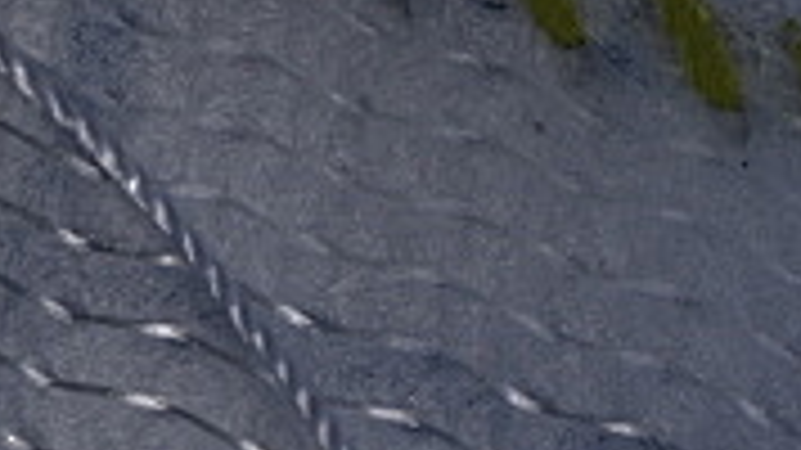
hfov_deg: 4.5
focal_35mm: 477
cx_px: -63
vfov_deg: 2.5
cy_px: 806
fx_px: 10128
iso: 160
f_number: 6.3
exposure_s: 1/80
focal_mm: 50
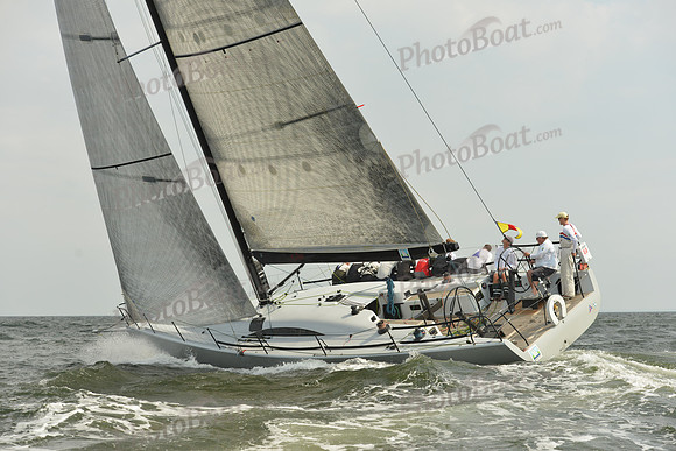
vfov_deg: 19.5
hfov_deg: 28.8
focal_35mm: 70
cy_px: 226
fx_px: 1315
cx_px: 338
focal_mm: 70
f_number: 6.3
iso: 320
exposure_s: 1/1600
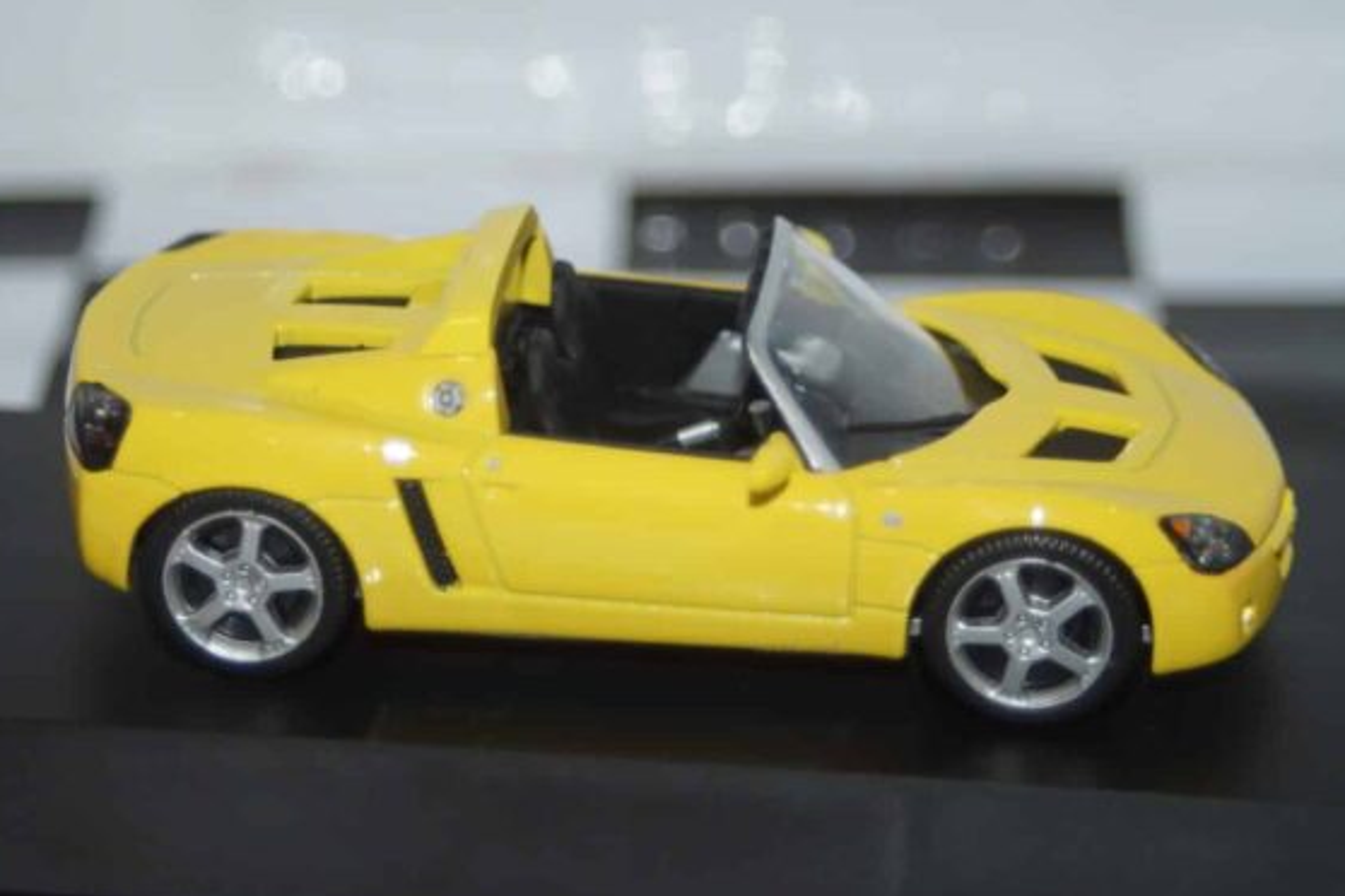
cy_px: 479
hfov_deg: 15.9
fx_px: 4819
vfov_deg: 10.6
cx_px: 624
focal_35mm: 129
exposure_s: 1/60
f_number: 5.6
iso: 200
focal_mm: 80
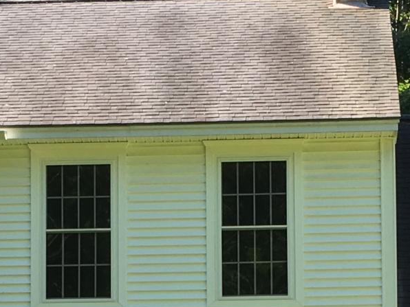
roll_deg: +0.7
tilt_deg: +4.2
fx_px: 1729
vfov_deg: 9.8
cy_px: 483
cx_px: 235
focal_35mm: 146
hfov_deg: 13.5
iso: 25
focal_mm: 4.15
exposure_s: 1/222
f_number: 2.2
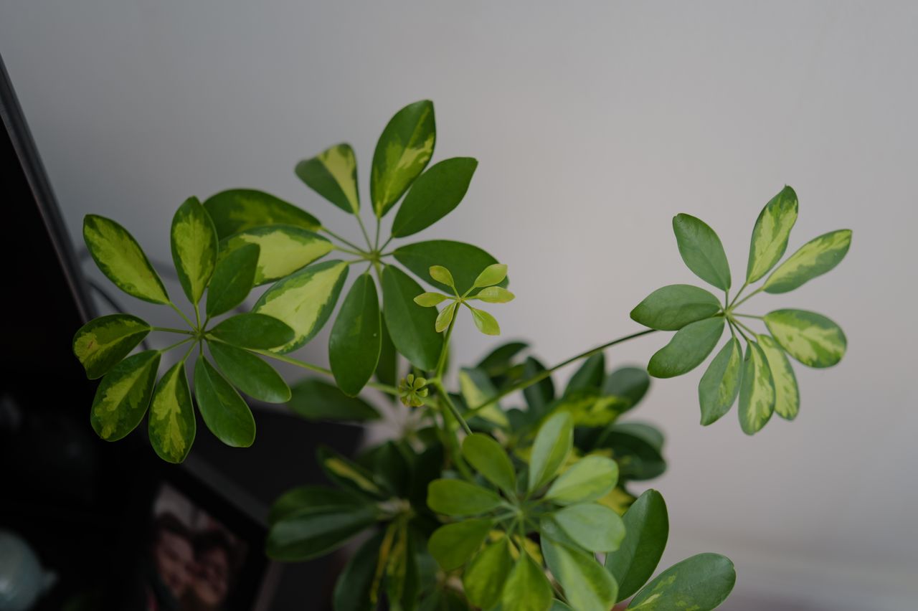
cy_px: 306
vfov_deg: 31.2
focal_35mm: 43
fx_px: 1096
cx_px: 459
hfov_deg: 45.5
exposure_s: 1/125
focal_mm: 43
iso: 100
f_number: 2
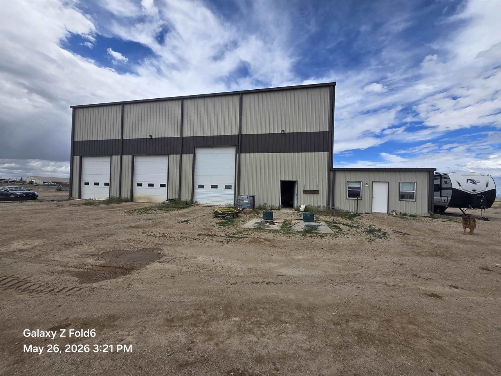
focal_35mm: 13
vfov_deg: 89.9
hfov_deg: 106.2
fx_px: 188
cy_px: 188
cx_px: 250
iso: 25
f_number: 2.2
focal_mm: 1.7
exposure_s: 1/1437
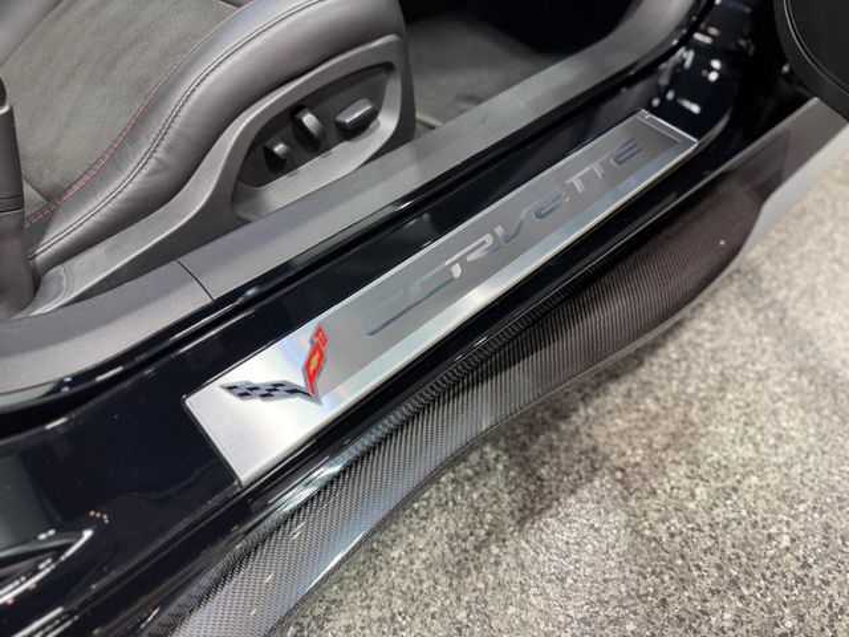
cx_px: 424
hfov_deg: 71.6
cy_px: 318
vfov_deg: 56.8
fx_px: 589
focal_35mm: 24
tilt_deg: -45.8
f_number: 1.78
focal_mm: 6.76
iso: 125
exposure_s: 1/60
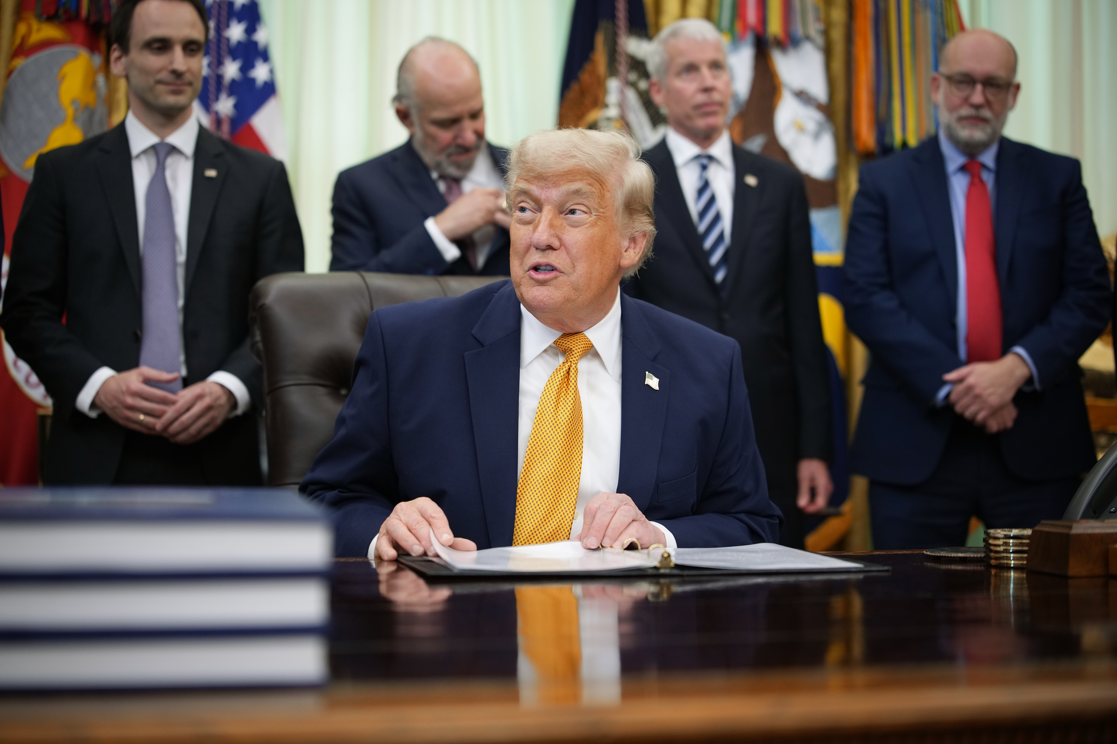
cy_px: 372
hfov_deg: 37.5
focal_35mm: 53
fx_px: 1644
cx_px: 558
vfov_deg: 25.5
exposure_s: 1/100
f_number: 2
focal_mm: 53
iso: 1000
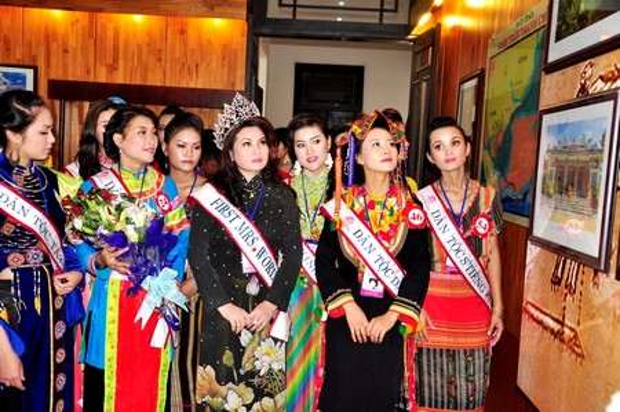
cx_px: 310
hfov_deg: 51.3
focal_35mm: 38
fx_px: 645
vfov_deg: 35.4
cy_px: 206
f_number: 4
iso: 200
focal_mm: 25
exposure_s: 1/60
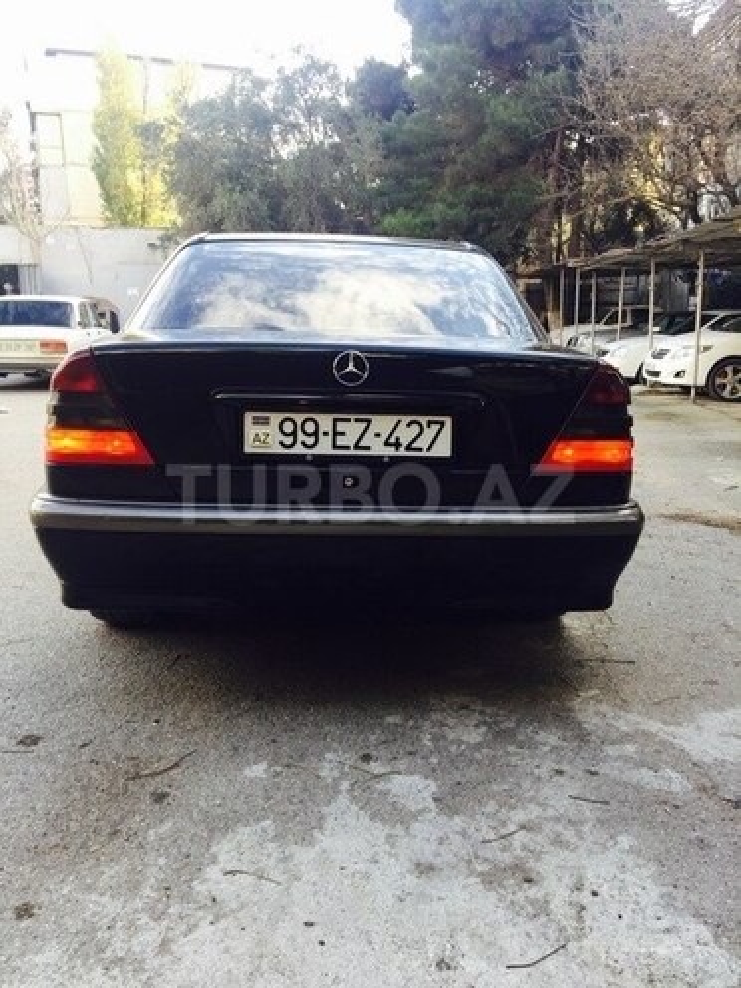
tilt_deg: -14.2
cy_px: 494
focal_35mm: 29
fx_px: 828
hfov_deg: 48.2
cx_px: 370
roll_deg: -0.2
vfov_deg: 61.7
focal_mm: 4.15
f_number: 2.2
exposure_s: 1/126
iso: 32
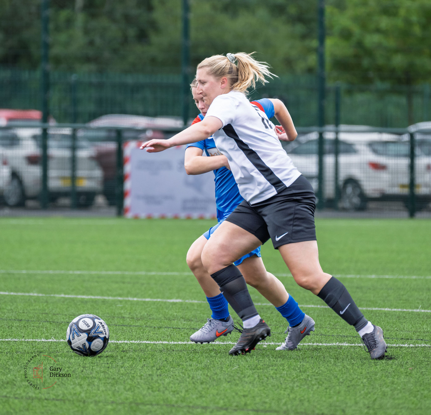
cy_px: 157
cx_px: 235
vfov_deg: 3.5
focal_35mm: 492
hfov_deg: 3.6
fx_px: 6800
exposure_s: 1/1600
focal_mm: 310
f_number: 5.3
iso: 900
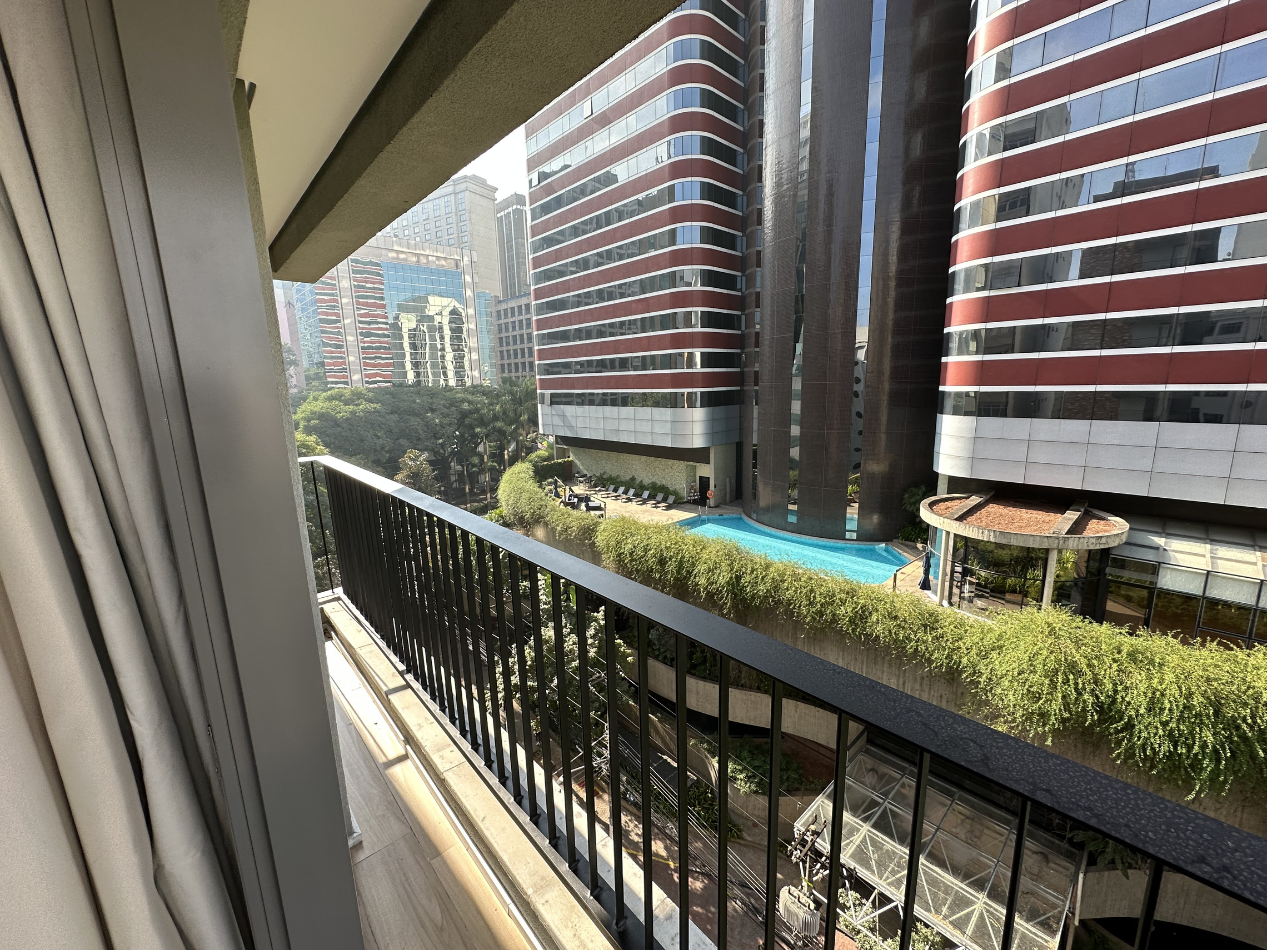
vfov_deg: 85.7
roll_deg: +1.1
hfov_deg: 102.1
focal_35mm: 14
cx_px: 634
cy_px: 475
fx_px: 512
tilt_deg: -9.6
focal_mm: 2.22
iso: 40
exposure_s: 1/347
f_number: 2.2
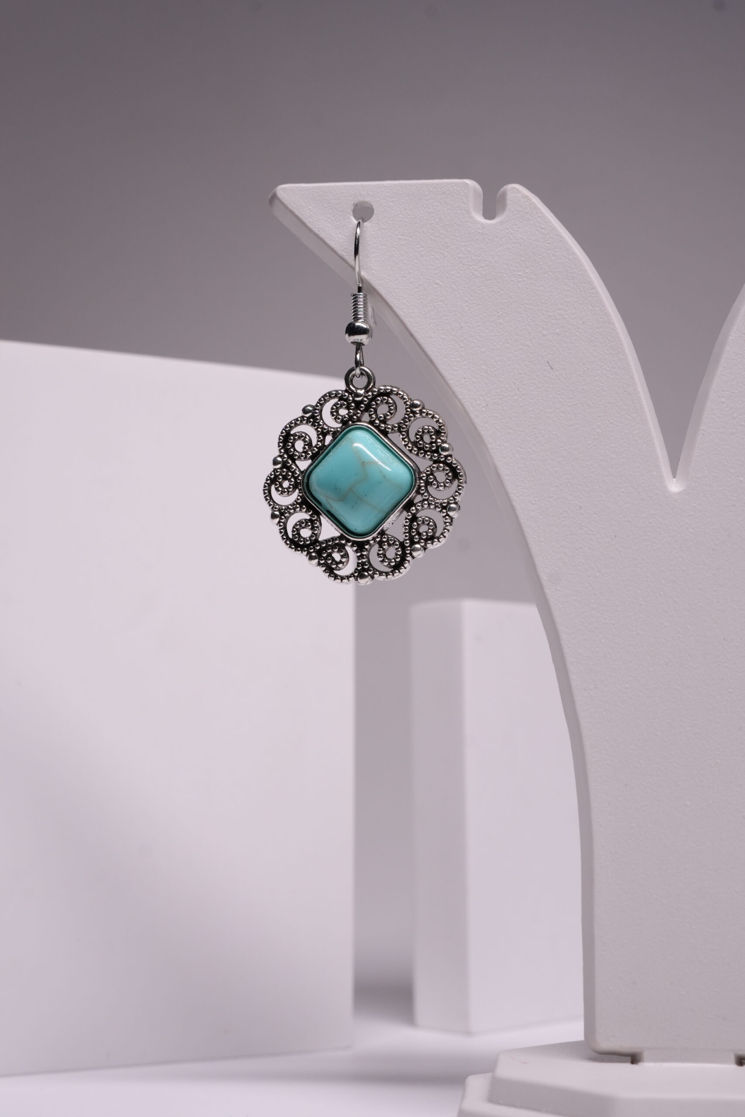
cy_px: 558
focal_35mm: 52
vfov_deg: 38.2
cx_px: 372
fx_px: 1614
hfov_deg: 26.0
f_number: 9
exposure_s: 1/100
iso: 800
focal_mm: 35
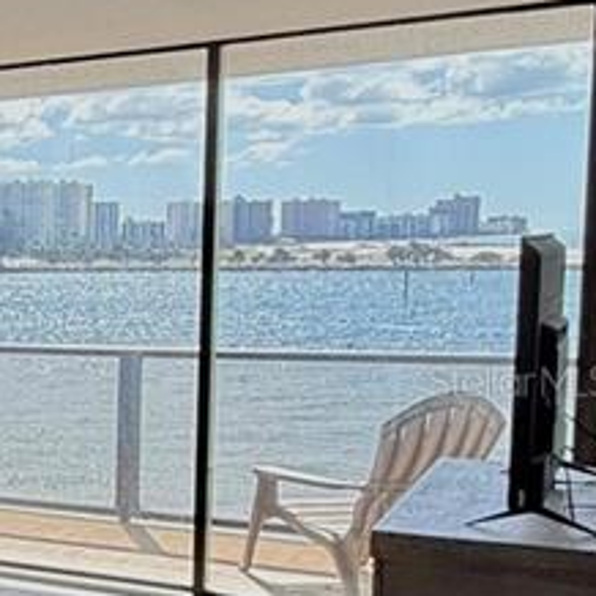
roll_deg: +1.2
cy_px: 380
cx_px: -610
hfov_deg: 17.6
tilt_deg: -4.6
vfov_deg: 25.3
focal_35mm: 68
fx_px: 1325
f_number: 2.2
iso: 64
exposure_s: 1/176
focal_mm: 2.22
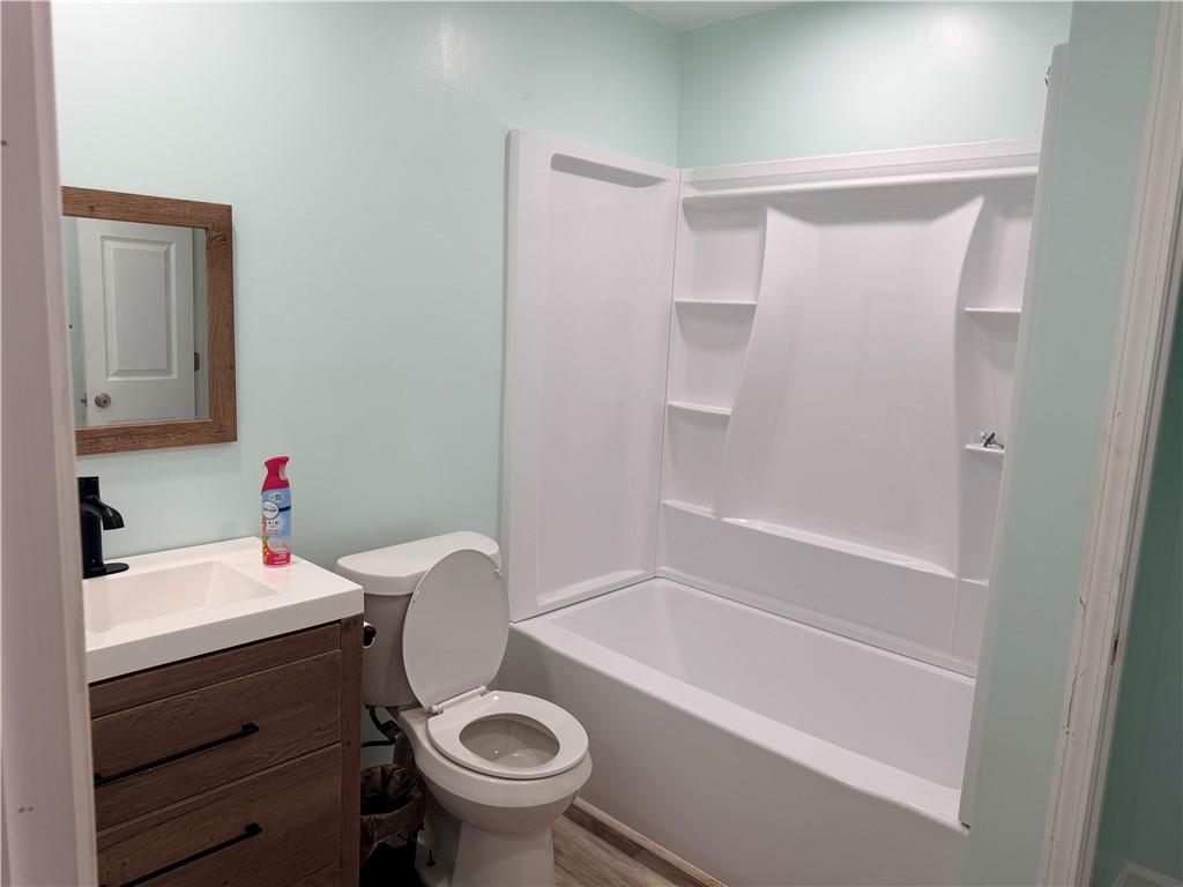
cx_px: 592
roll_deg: -2.3
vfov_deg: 56.8
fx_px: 820
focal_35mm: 24
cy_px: 444
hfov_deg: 71.6
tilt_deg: -8.2
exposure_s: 1/120
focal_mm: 6.76
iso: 80
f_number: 1.78
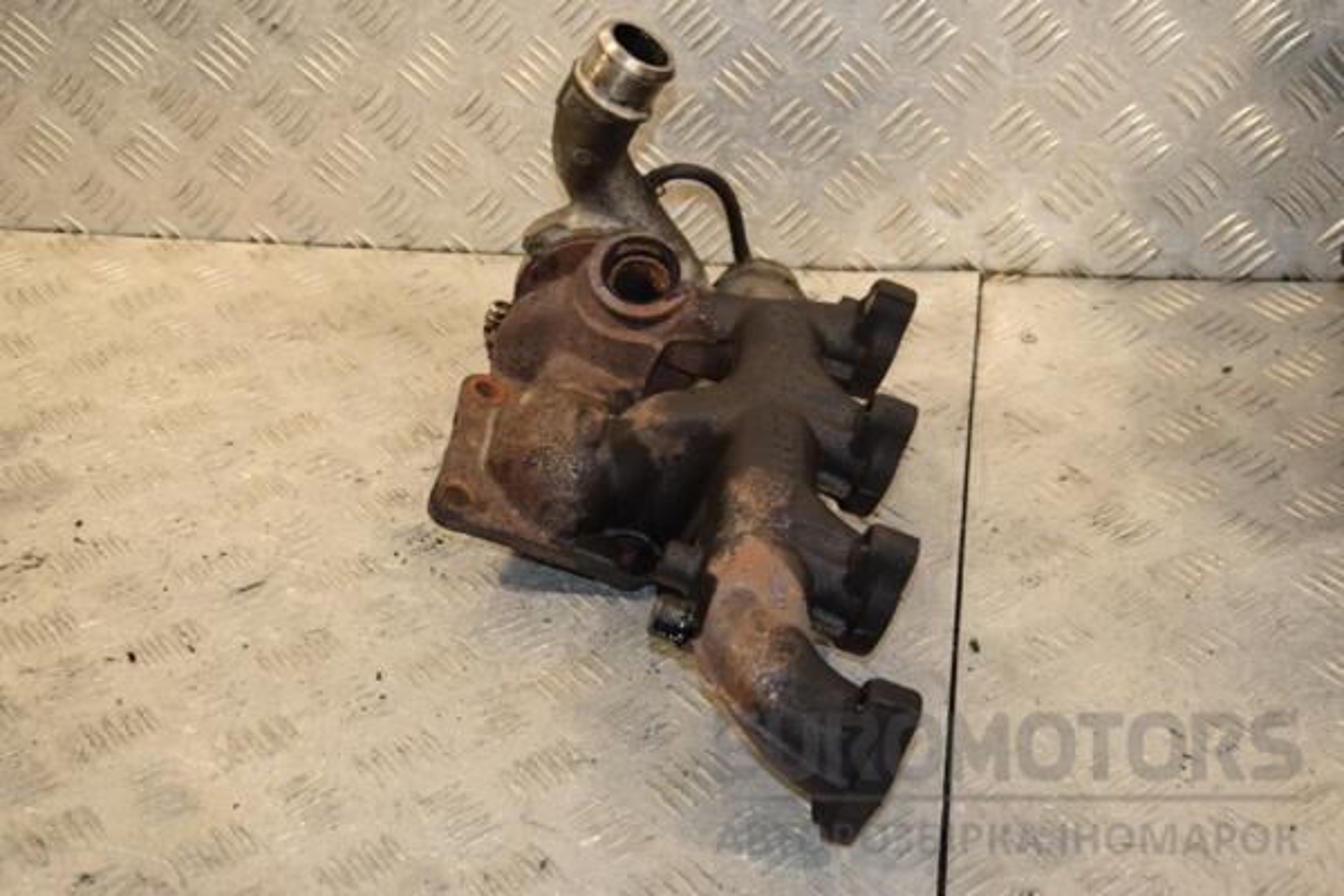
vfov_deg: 23.8
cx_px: 672
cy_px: 448
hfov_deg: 35.1
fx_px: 2128
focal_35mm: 57
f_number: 6.3
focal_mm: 38
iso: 800
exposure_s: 1/200
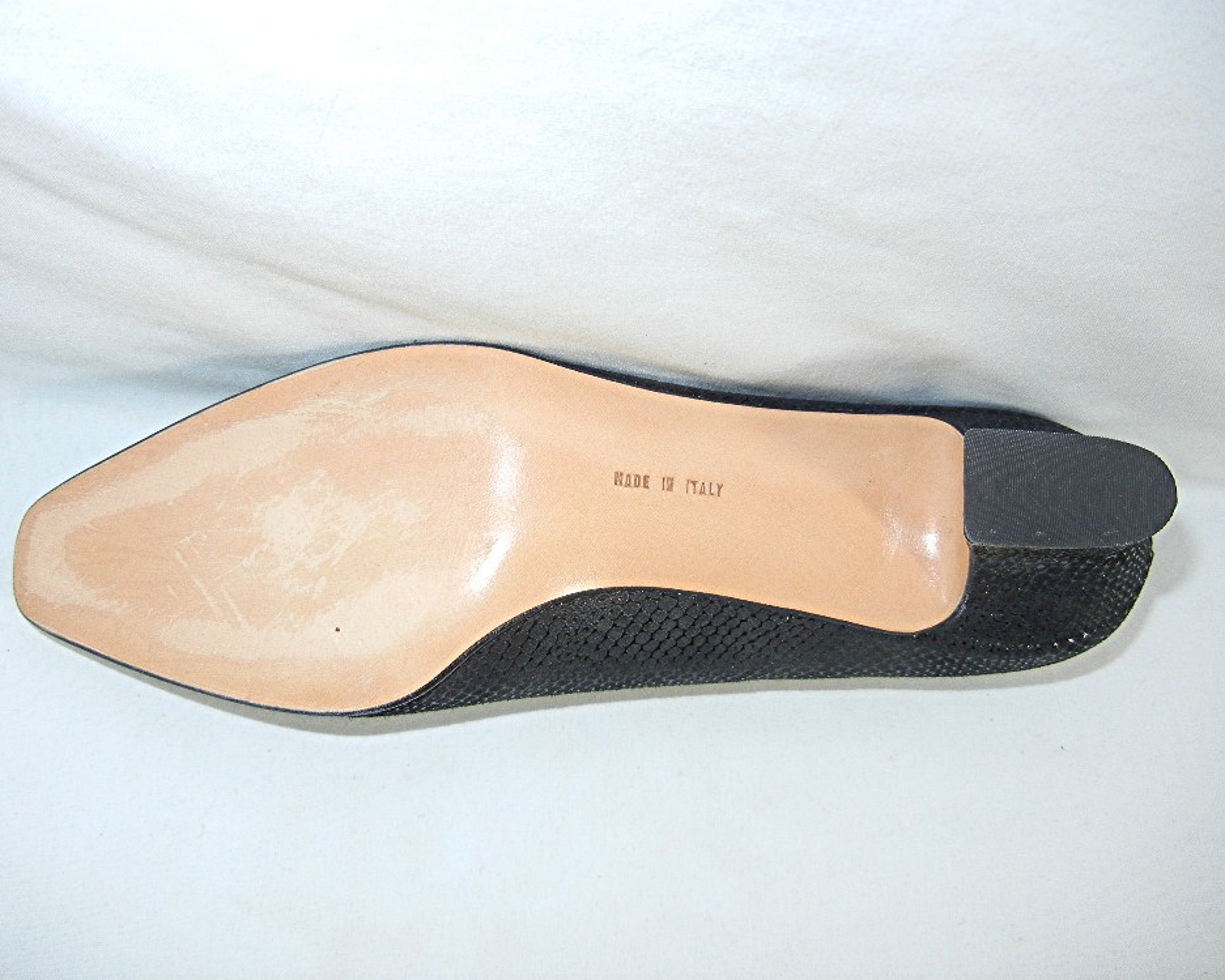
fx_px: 1160
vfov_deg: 45.8
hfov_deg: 55.6
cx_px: 587
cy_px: 482
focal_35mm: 32
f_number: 3.5
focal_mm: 5.4
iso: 176
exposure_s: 1/30
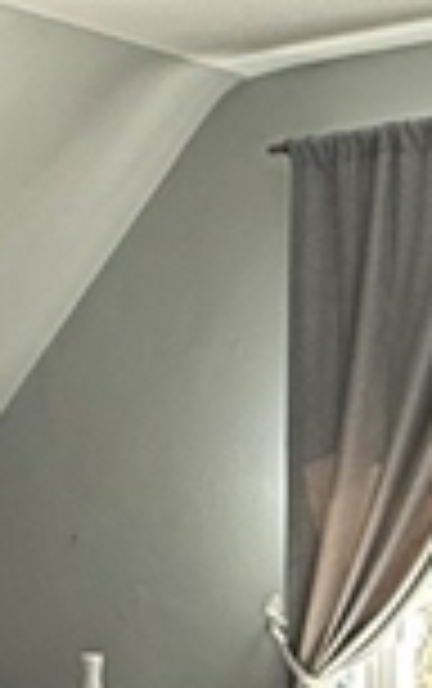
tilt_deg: -2.0
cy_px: 634
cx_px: 194
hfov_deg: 13.2
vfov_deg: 20.5
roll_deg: -0.4
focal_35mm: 99
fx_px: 1860
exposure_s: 1/99
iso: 125
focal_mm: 2.22
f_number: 2.2
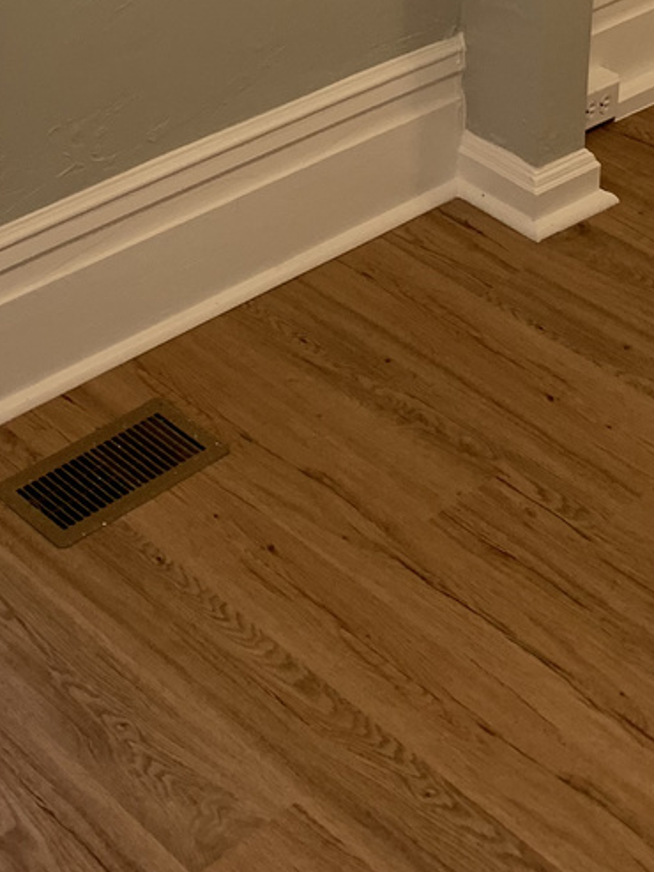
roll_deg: +0.3
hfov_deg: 17.8
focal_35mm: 81
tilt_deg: -10.7
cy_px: -465
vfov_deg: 20.4
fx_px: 2040
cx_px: 2
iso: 80
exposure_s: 1/60
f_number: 1.8
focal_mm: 4.25
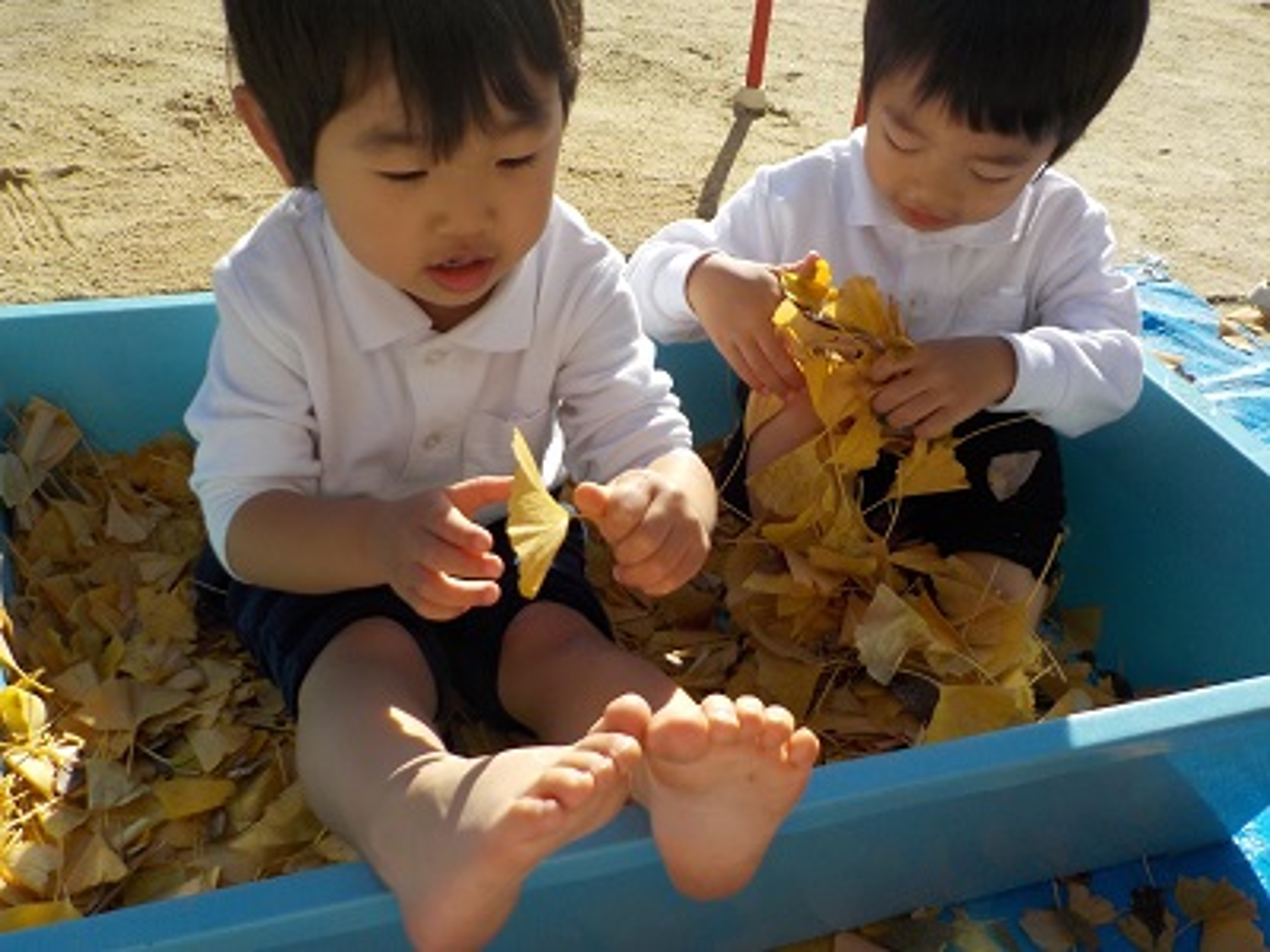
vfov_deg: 46.8
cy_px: 476
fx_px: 1101
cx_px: 635
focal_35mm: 30
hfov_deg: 60.0
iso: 125
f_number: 3.3
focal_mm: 4.1
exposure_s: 1/1000
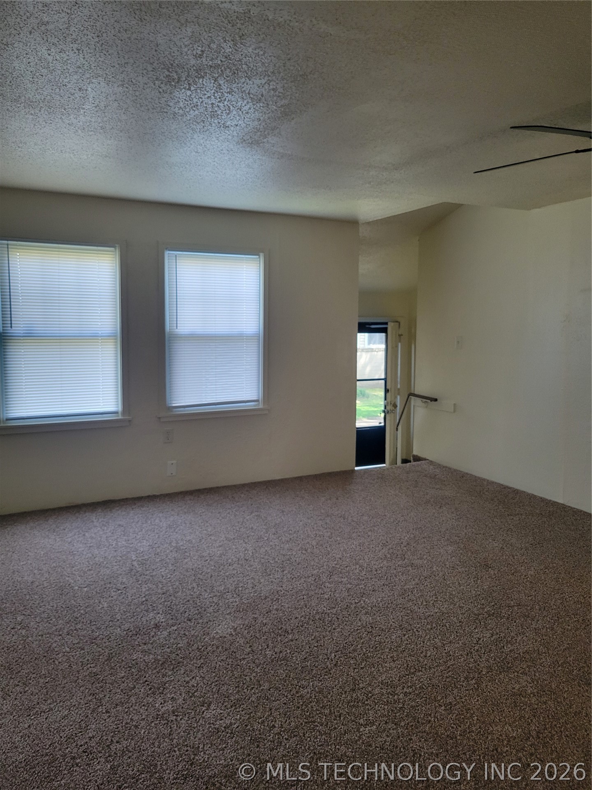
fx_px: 593
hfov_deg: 53.1
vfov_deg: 67.3
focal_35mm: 26
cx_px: 296
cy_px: 395
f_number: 1.8
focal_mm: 5.4
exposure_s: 1/120
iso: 250
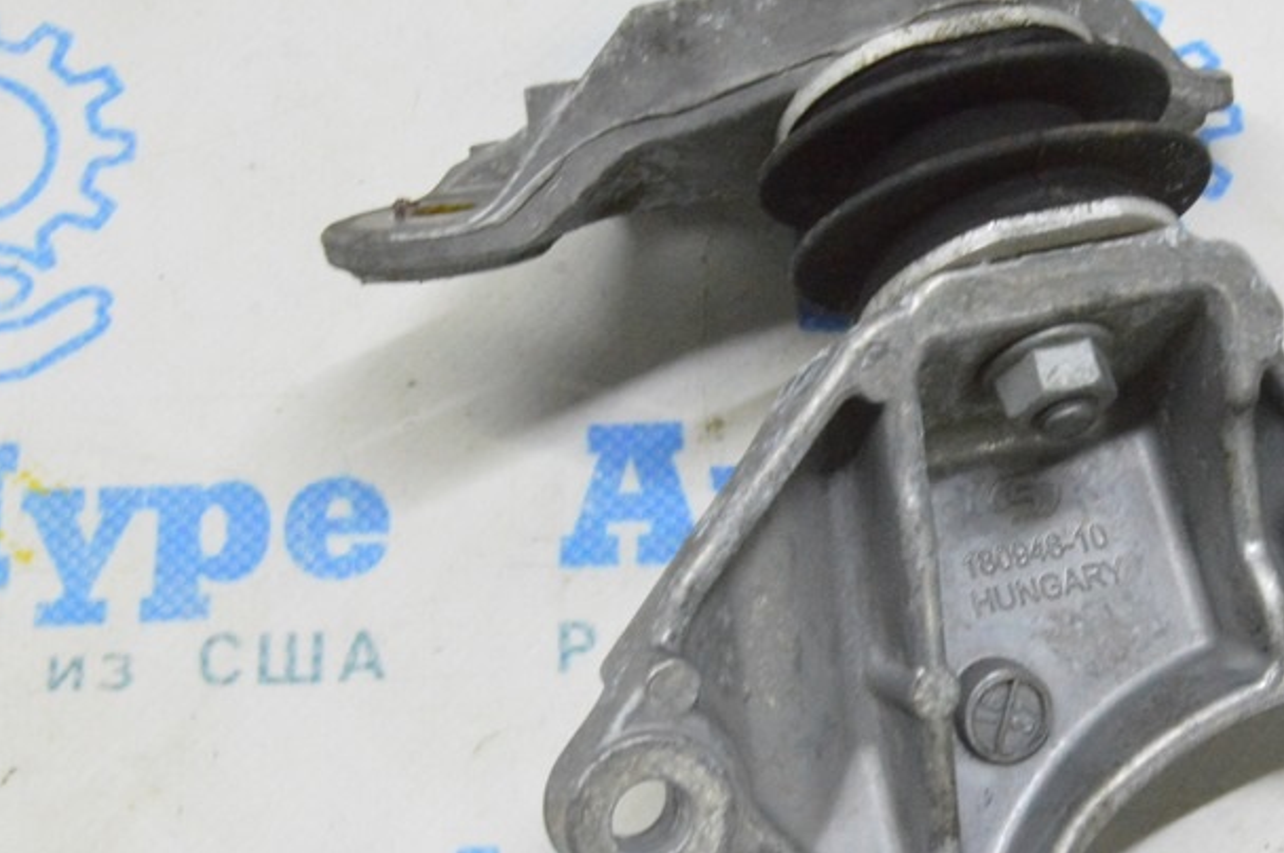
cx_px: 1047
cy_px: 527
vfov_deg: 14.2
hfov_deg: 21.0
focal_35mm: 96
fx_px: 3420
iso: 6400
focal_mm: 38
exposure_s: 1/20
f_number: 20
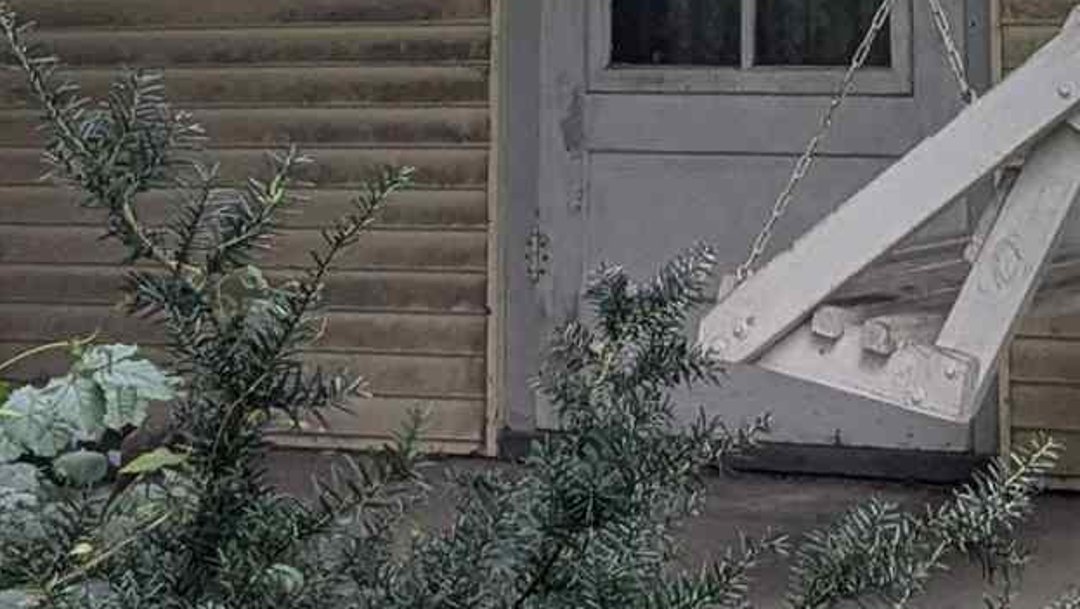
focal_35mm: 145
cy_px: -959
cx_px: 914
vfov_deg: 7.7
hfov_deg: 14.7
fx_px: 4154
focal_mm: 4.38
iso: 45
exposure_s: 1/487
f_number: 1.73
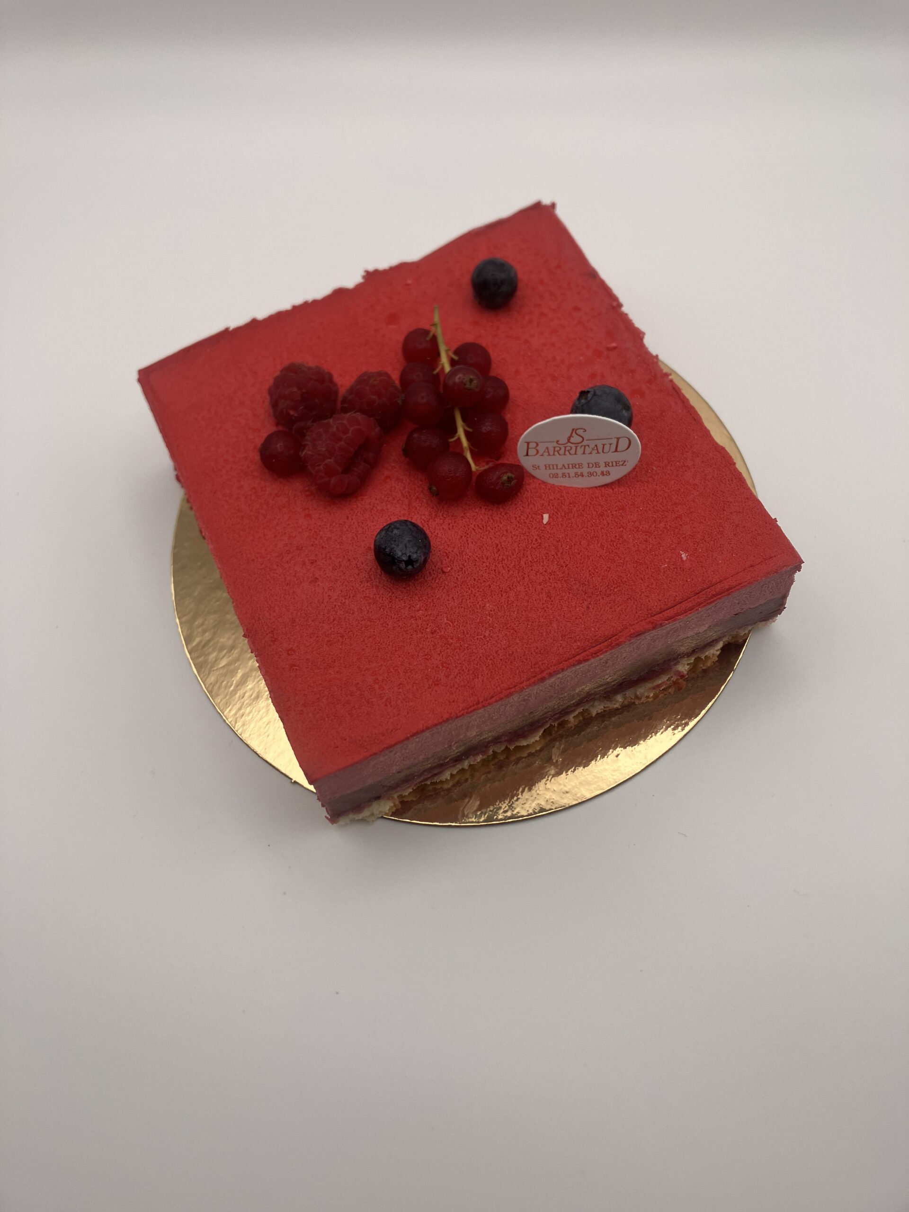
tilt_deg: -66.3
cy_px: 606
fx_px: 980
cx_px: 454
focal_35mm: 28
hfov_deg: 49.7
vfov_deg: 63.4
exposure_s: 1/540
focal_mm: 3.99
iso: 32
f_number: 1.8
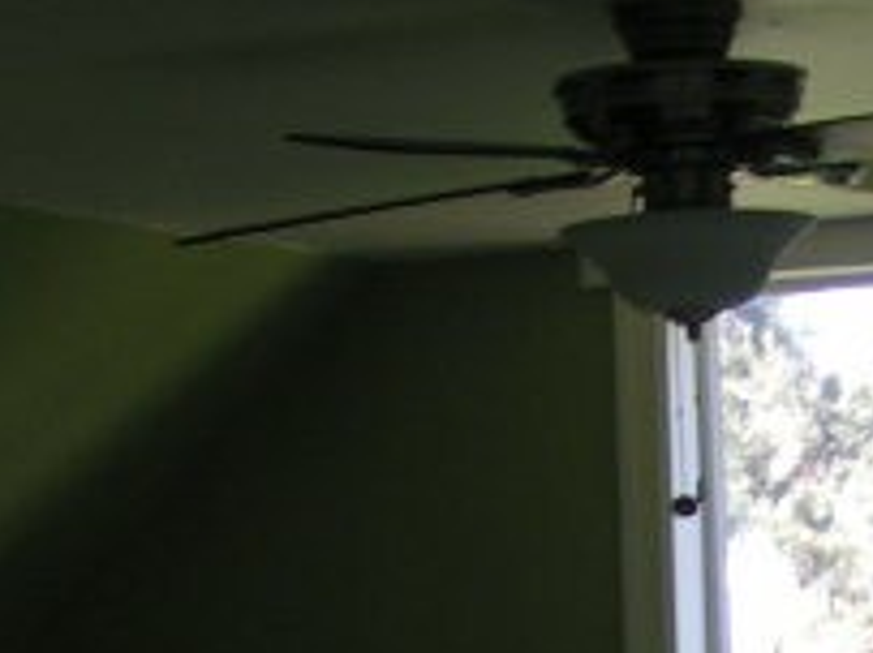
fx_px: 3025
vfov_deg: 11.8
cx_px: 955
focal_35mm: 120
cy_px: 945
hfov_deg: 16.0
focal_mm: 5.8
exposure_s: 1/50
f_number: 2.8
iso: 50
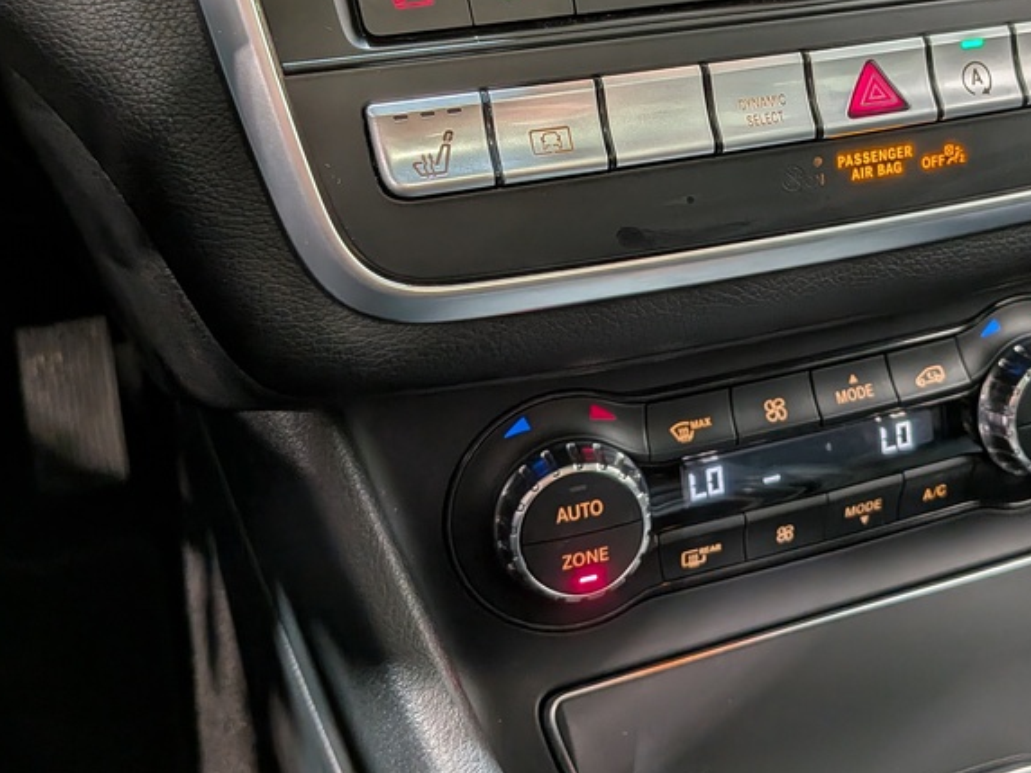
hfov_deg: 43.2
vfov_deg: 32.8
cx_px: 698
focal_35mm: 43
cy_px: 178
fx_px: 1281
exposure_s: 1/30
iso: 25
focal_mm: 4.53
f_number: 1.7
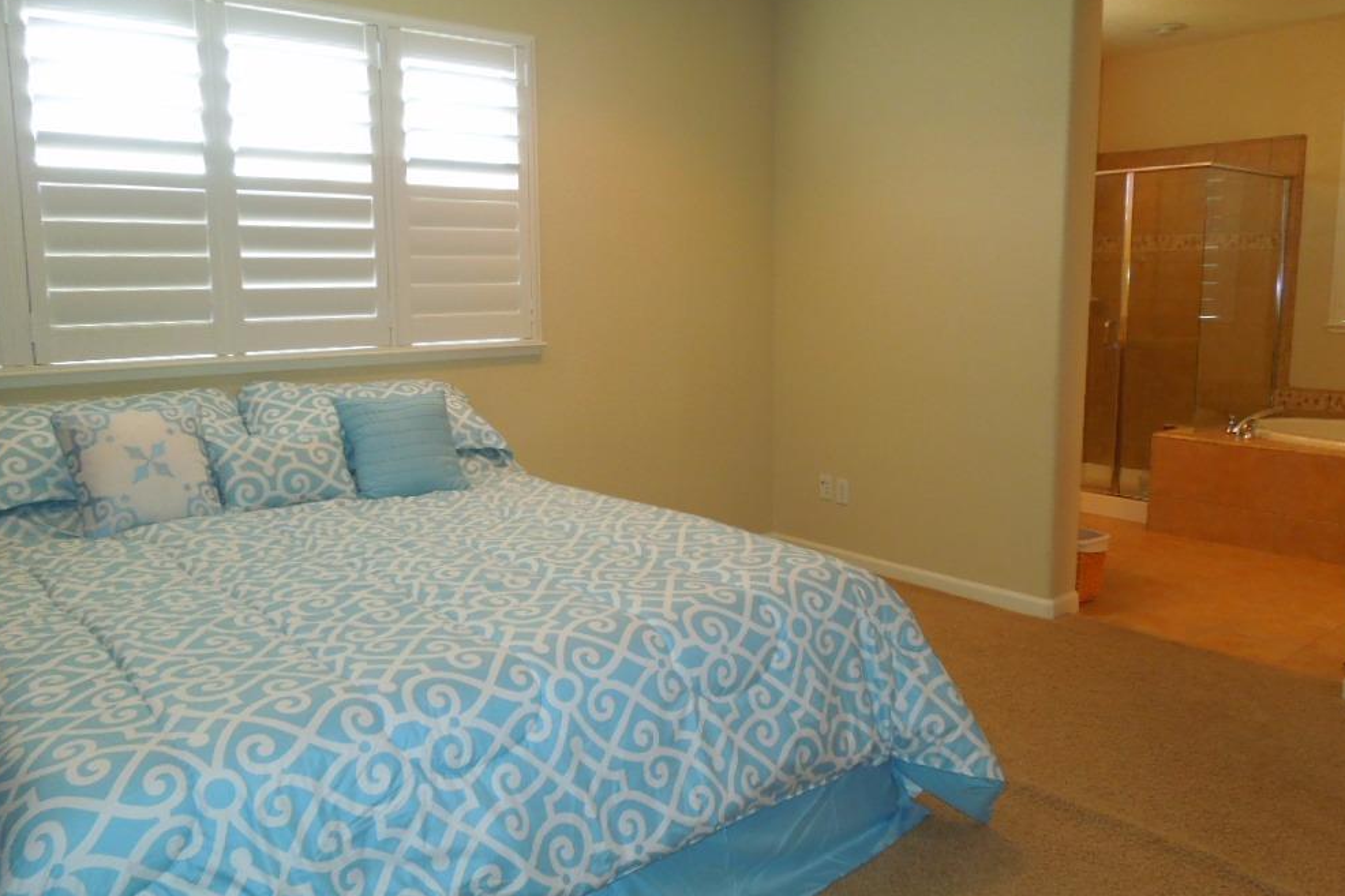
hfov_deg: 67.4
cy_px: 416
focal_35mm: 27
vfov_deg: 47.9
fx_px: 1009
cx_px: 662
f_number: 3.3
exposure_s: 1/40
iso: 360
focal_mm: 4.5
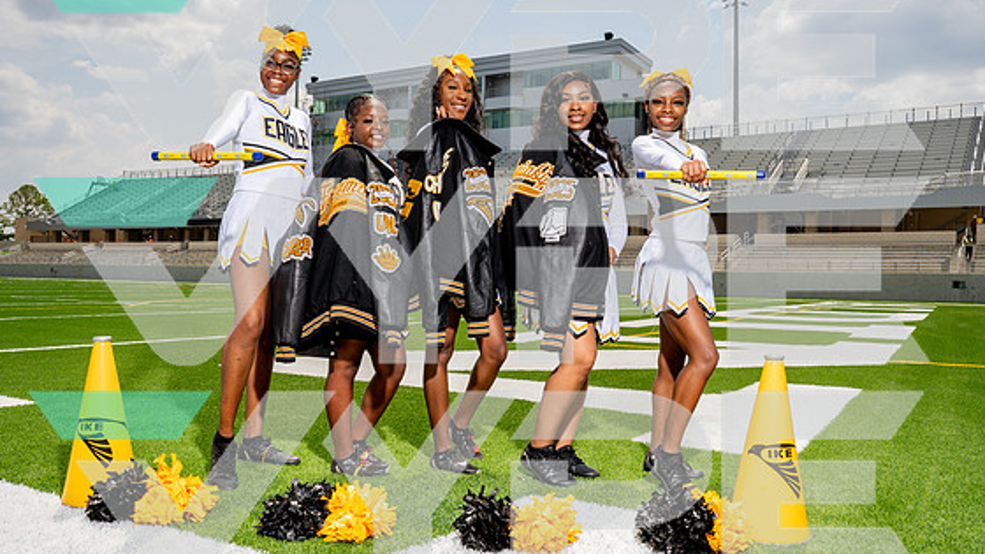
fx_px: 810
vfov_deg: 37.8
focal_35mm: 31
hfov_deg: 62.6
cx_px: 482
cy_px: 272
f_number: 13
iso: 100
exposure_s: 1/250
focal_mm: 28
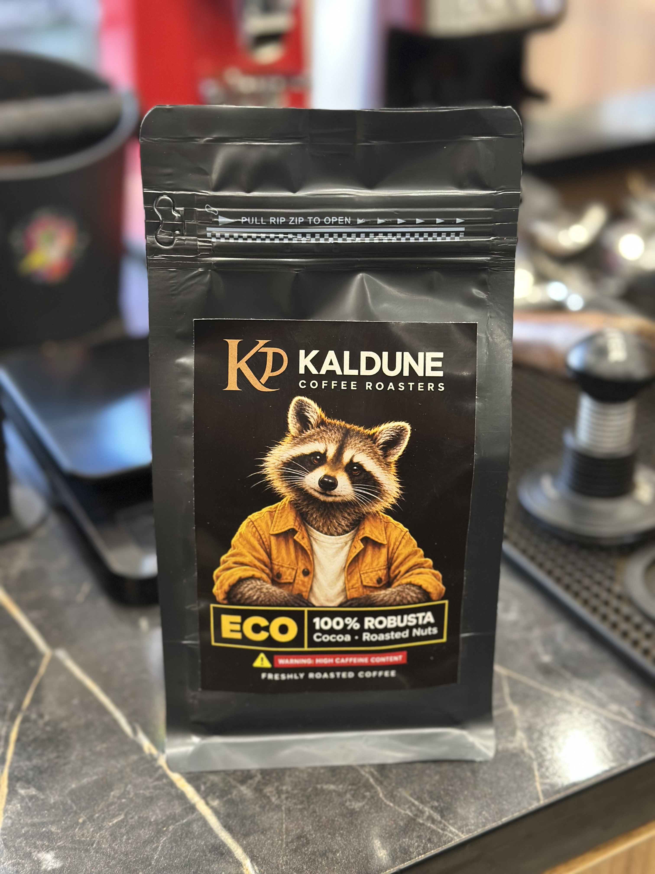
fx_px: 1211
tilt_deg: -29.8
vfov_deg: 39.7
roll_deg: -0.7
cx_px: 328
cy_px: 437
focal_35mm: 48
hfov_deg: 30.3
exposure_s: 1/50
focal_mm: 6.86
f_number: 1.78
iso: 320
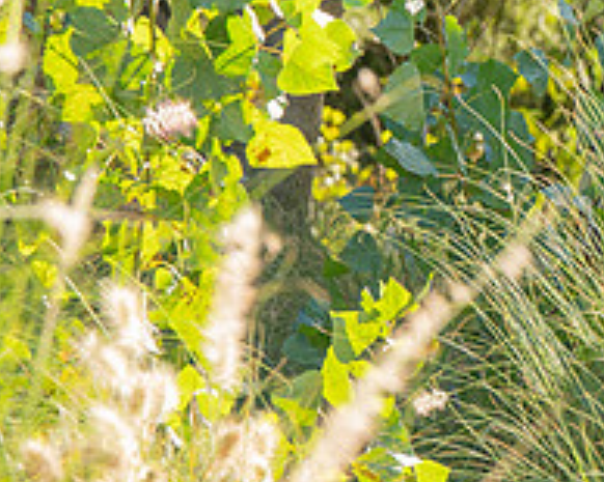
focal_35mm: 319
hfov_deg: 5.9
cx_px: 1157
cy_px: 89
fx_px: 5700
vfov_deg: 4.8
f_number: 5.6
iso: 200
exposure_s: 1/200
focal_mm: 86
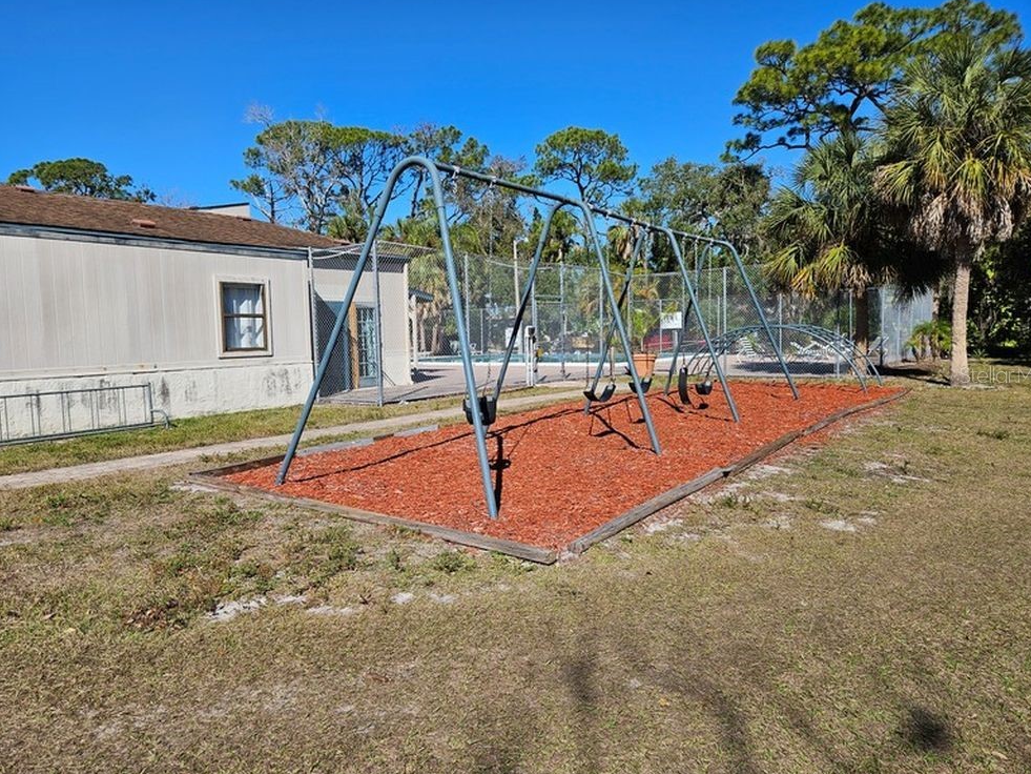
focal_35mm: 24
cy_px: 374
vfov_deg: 56.8
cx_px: 520
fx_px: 715
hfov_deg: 71.6
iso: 25
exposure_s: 1/2246
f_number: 1.8
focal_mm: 5.4
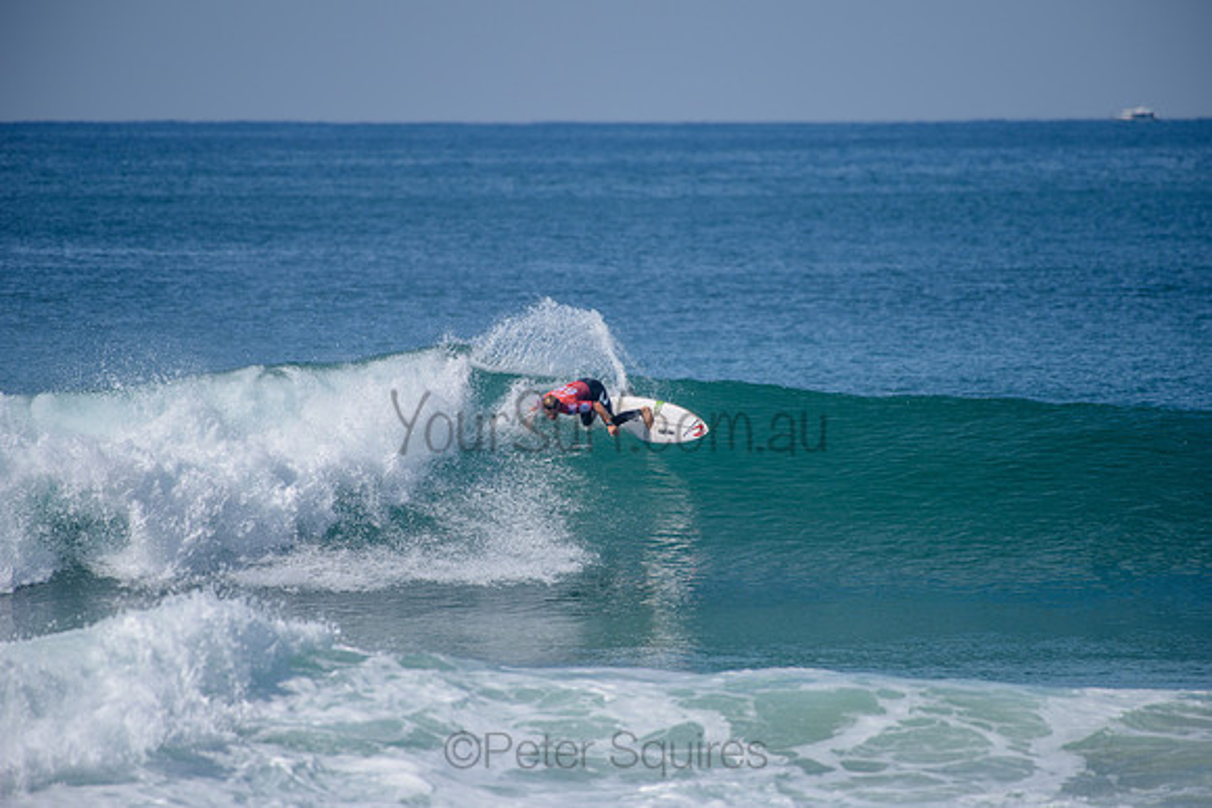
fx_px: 16836
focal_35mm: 500
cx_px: 606
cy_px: 404
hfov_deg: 4.1
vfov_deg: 2.8
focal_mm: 500
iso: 160
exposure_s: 1/2000
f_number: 5.6
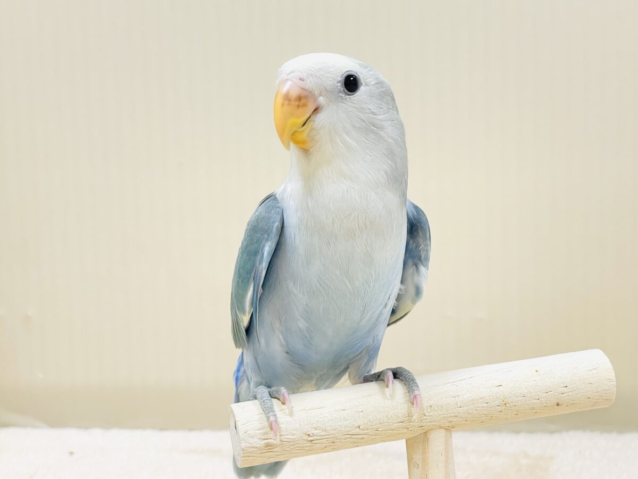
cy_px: 240
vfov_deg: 28.0
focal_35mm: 52
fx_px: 958
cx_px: 319
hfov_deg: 36.8
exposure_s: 1/99
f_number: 2
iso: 125
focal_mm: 6
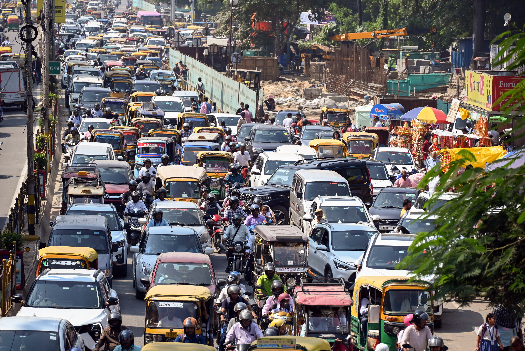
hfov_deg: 10.3
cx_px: 262
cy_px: 176
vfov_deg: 6.9
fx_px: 2918
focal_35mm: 200
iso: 640
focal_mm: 200
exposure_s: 1/2000
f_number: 6.3
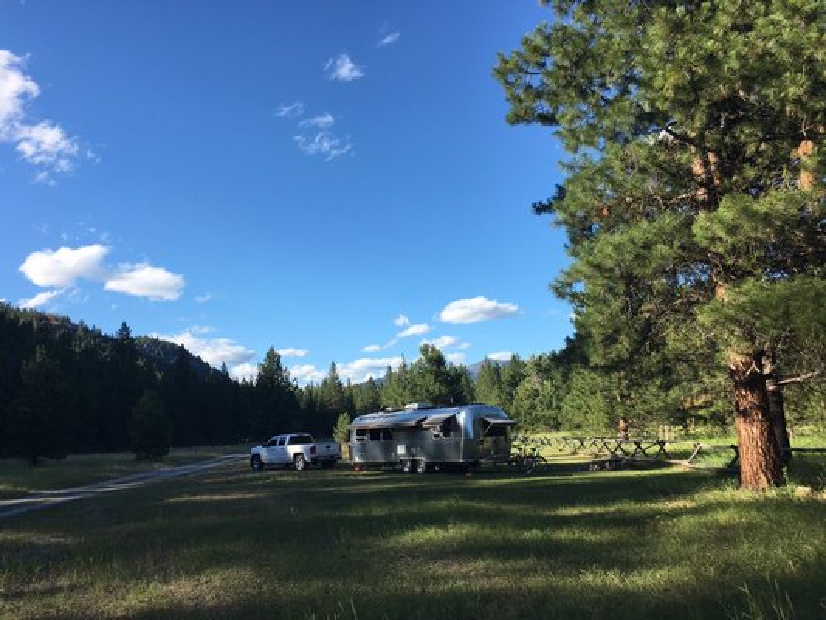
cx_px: 413
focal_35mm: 29
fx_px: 692
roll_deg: +2.0
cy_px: 310
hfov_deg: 61.6
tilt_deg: +10.7
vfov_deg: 48.2
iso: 25
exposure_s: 1/855
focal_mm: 4.15
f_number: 2.2
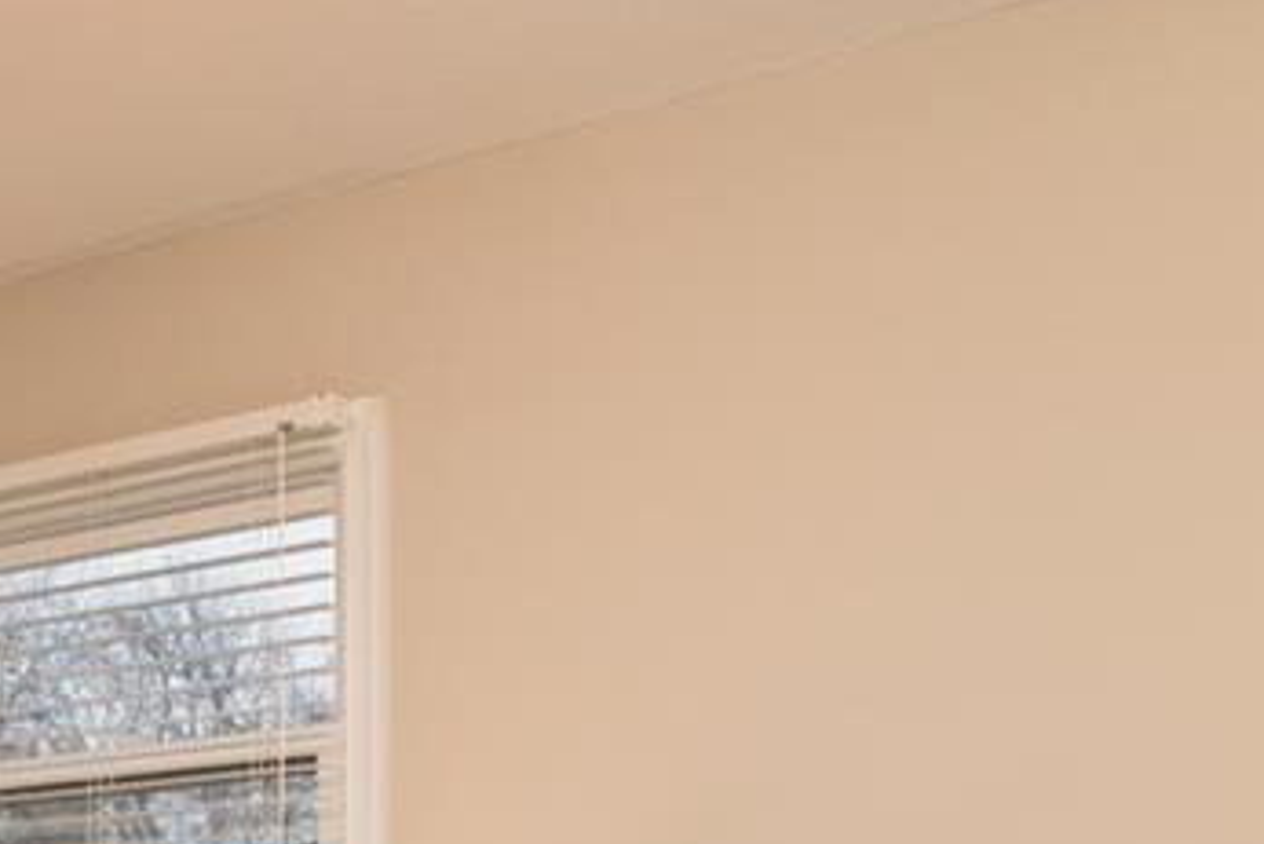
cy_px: 1094
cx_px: -179
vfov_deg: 18.0
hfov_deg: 25.9
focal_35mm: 71
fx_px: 2494
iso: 1250
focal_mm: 24
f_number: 5.6
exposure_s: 1/125
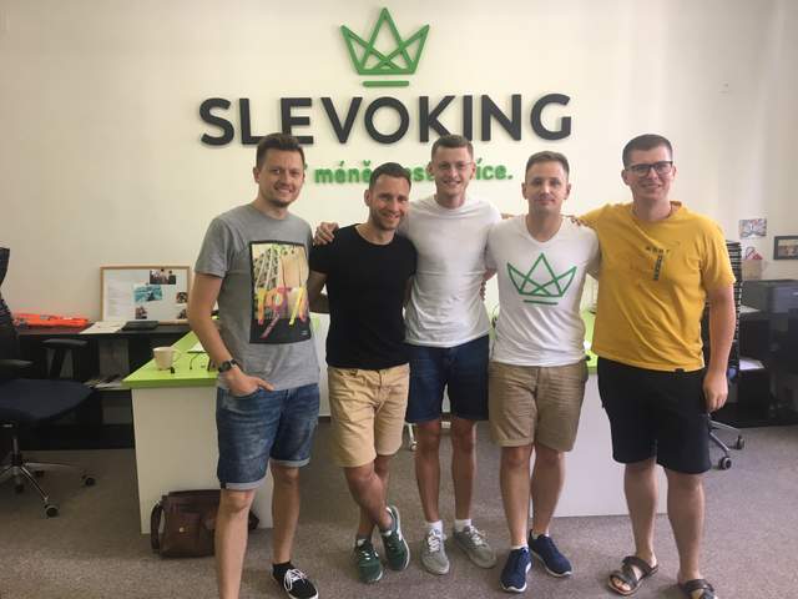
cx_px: 399
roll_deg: +1.3
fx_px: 669
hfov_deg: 61.7
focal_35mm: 29
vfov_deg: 48.2
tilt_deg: -7.0
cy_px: 300
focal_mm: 4.15
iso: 40
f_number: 2.2
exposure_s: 1/33
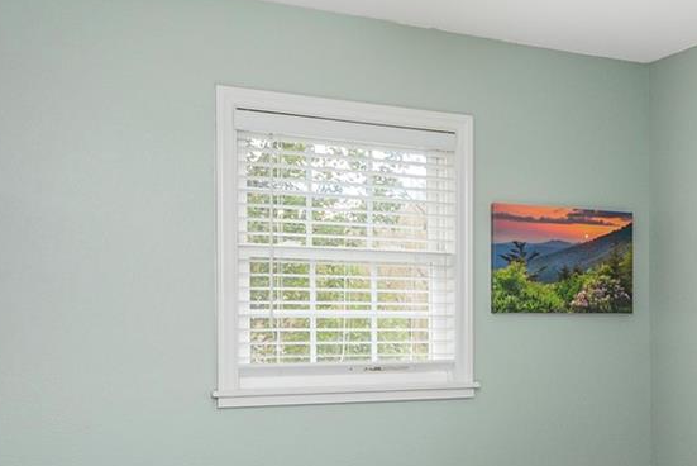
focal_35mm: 52
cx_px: 689
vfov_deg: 25.8
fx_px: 1007
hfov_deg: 34.8
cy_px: 327
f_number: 7.1
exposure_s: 1/80
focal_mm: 14
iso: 320
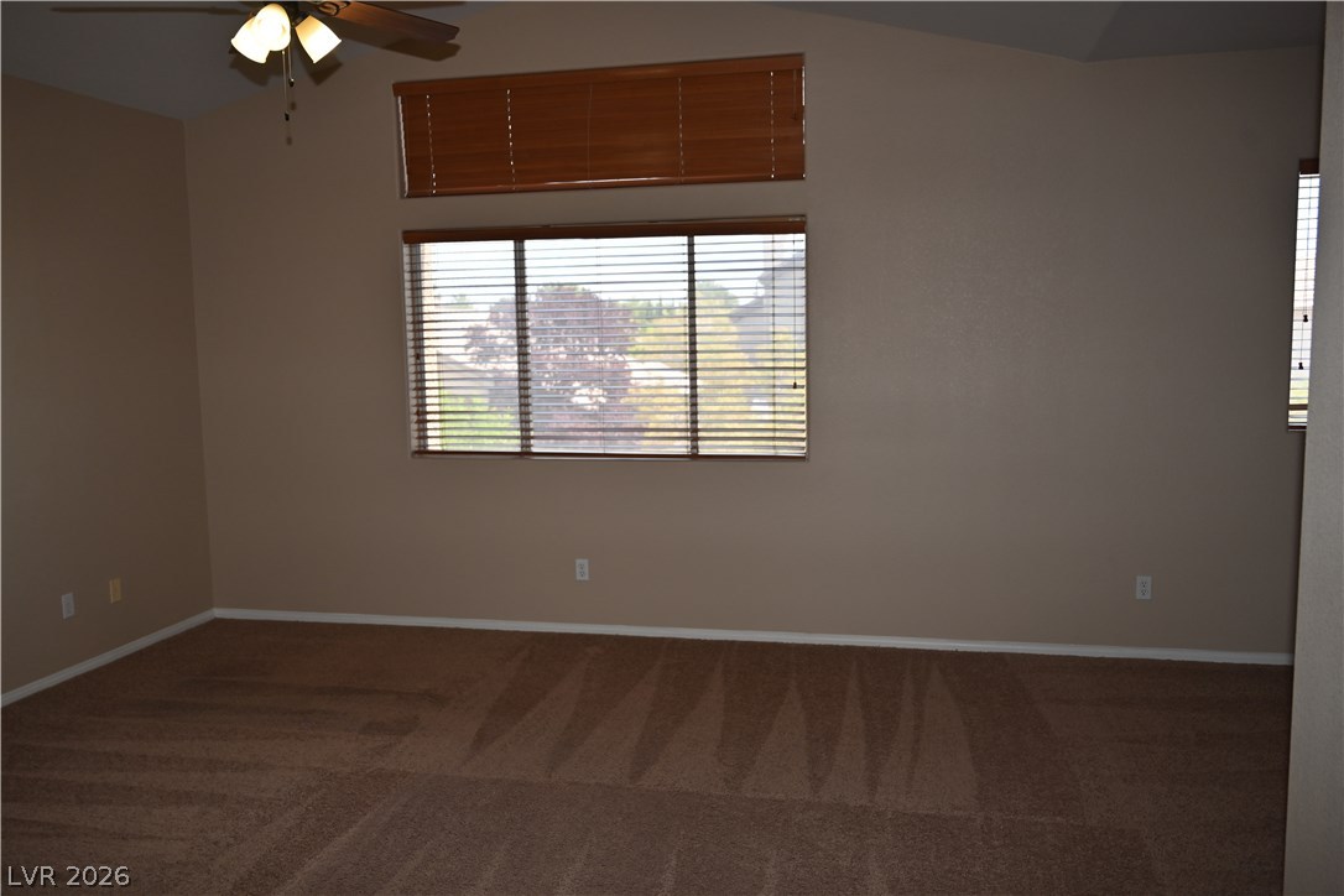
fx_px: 1139
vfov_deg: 43.0
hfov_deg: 61.1
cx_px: 672
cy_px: 448
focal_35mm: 30
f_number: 4.5
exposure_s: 1/80
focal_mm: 30.5
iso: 200
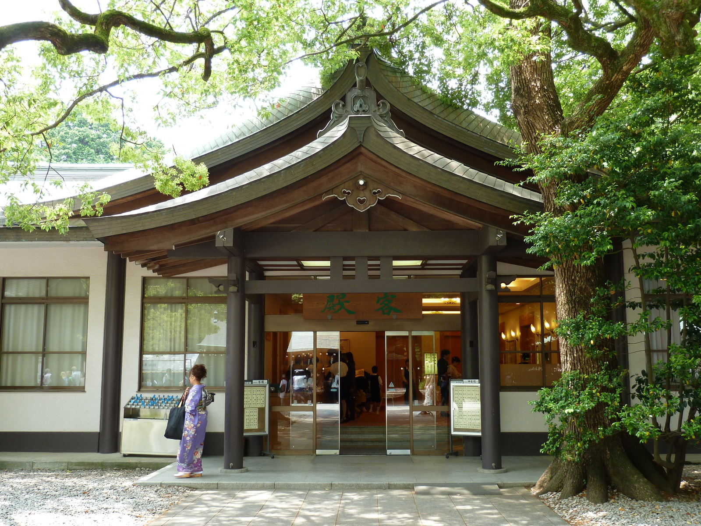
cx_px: 350
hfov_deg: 50.1
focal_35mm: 37
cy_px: 263
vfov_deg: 38.7
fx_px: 749
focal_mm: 6.1
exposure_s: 1/40
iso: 80
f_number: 3.6
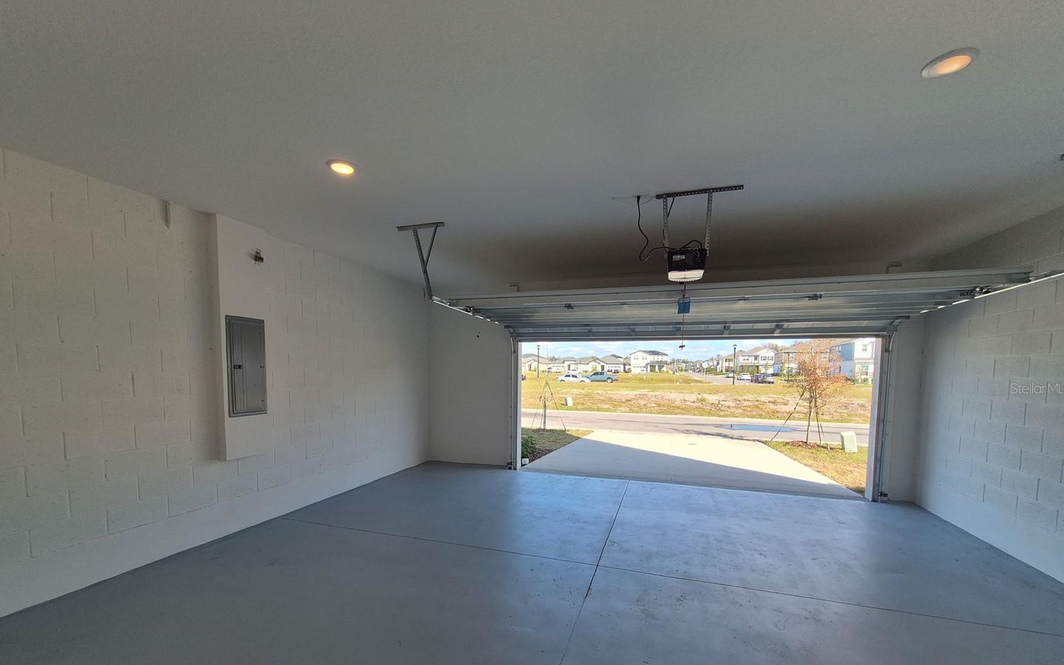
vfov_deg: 78.0
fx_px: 406
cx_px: 534
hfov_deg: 105.3
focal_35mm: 14
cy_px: 388
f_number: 2.2
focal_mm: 1.74
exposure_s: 1/554
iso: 50
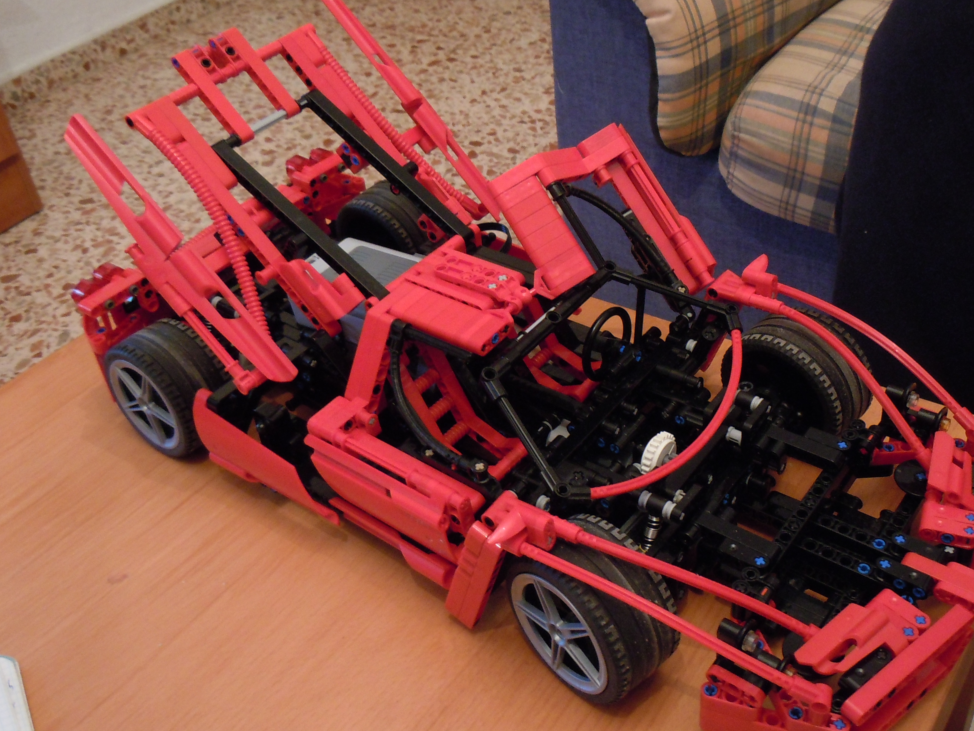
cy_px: 339
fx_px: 1041
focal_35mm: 37
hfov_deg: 50.1
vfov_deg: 38.6
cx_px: 520
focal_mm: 5.4
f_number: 3.5
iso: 400
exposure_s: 1/4
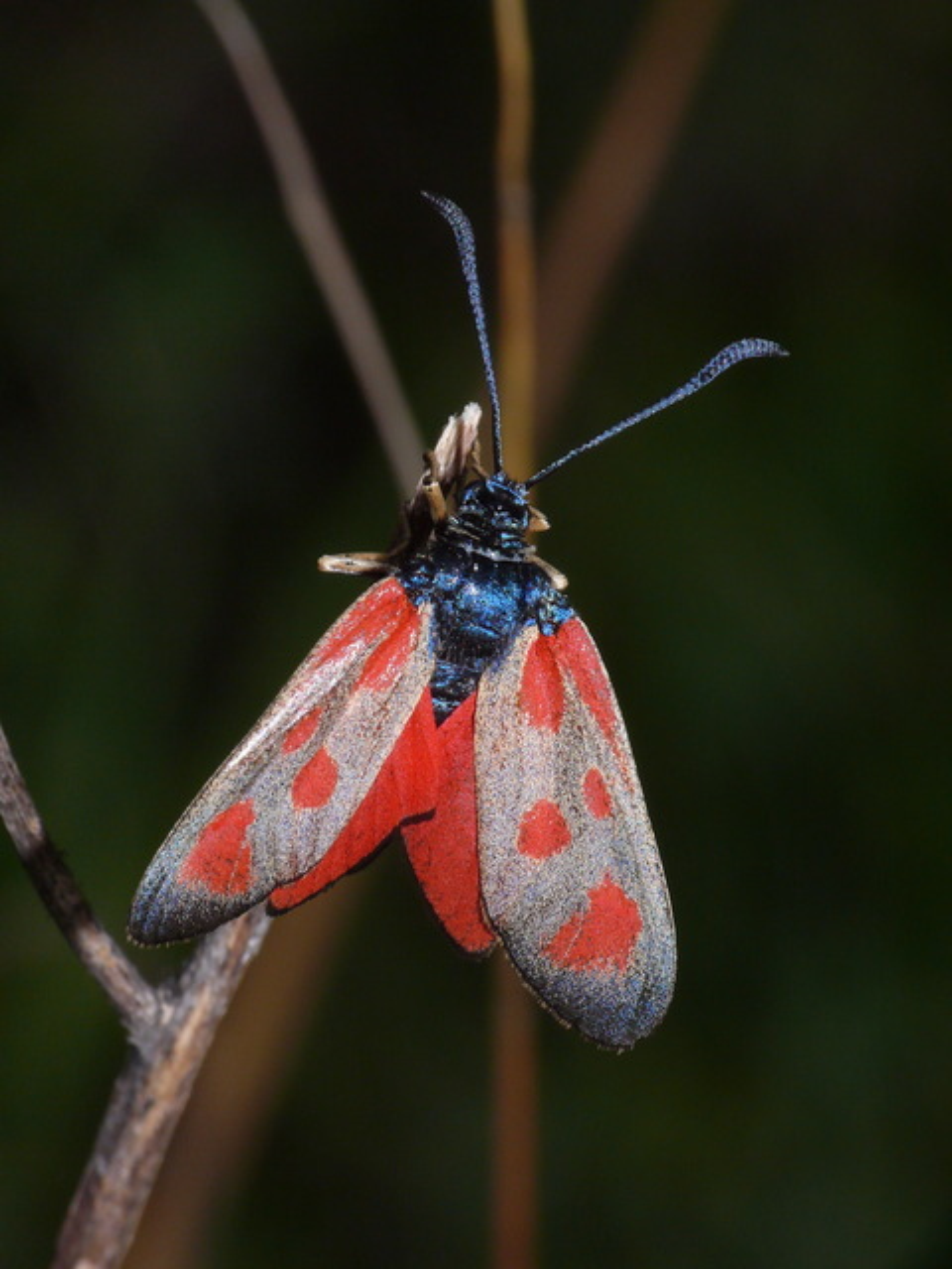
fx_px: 6857
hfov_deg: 7.9
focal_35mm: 187
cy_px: 634
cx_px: 476
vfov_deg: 10.6
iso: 200
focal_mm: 39.5
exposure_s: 1/640
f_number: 11
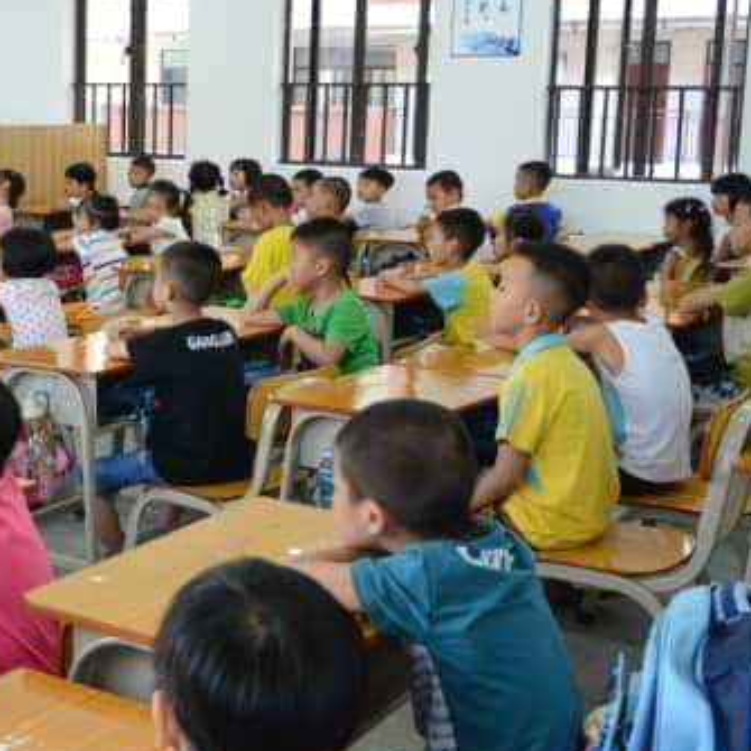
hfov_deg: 29.0
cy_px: 351
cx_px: 34
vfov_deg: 30.6
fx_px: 1375
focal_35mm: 56
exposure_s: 1/60
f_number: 4
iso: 200
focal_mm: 18
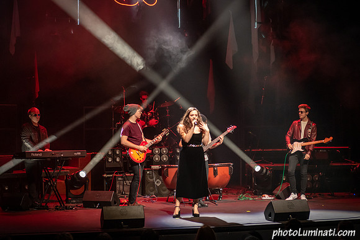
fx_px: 781
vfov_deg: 17.5
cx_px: 195
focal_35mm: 78
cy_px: 111
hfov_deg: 26.0
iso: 2500
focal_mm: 56
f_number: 3.2
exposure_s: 1/125
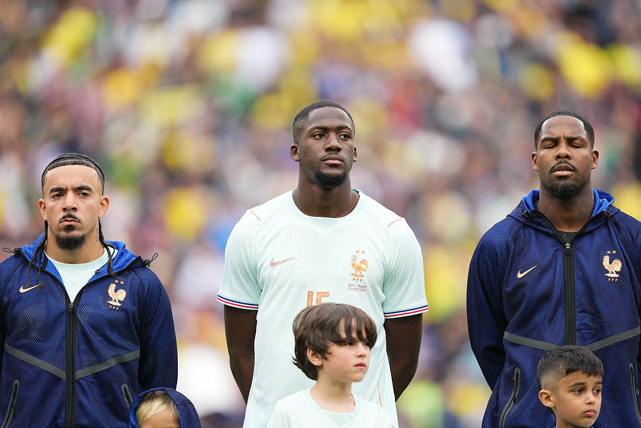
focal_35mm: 400
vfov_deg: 3.4
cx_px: 320
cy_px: 214
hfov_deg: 5.2
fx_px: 7123
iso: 800
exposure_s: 1/2000
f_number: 2.8
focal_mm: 400
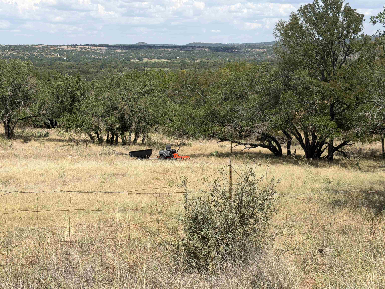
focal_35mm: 48
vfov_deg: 30.3
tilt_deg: -8.9
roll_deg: -0.1
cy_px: 144
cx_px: 192
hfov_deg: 39.7
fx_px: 534
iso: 64
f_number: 1.78
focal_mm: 6.76
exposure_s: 1/4878
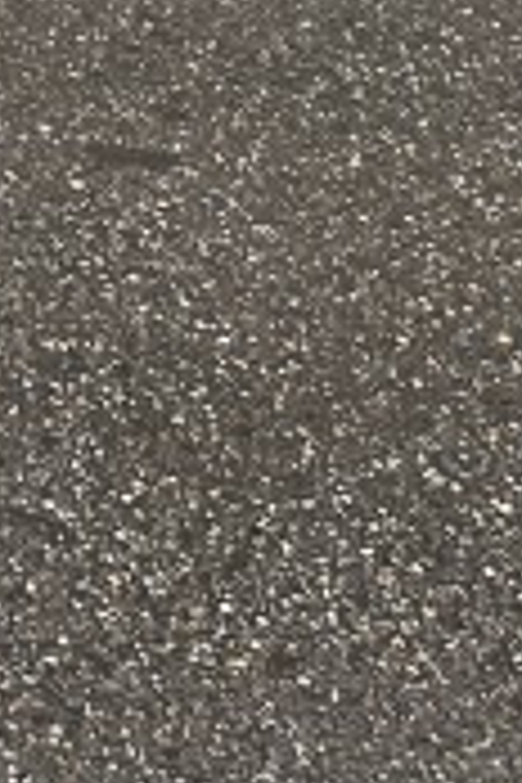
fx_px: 3197
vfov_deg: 11.9
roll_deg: +0.1
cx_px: -495
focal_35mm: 147
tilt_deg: -12.8
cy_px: -940
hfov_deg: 8.8
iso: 125
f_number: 1.78
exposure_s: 1/100
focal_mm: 6.86
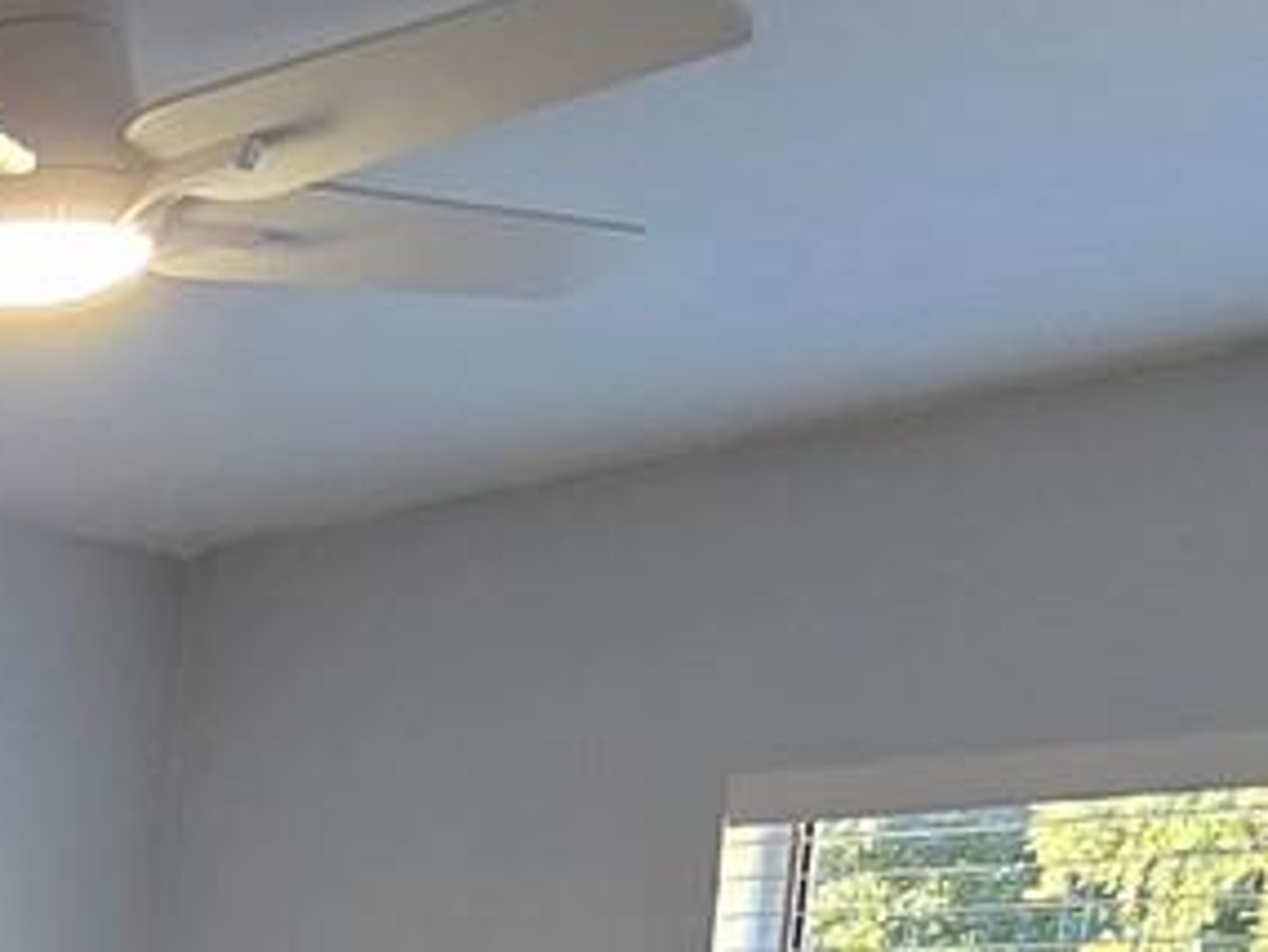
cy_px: 1771
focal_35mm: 73
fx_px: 2675
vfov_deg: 16.5
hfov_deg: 22.9
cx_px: -494
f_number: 2.2
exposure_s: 1/60
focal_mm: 2.2
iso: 160
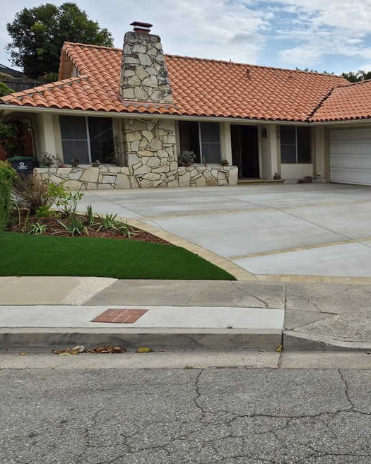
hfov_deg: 38.8
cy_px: 238
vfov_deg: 51.5
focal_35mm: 35
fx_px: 481
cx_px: 343
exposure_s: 1/6960
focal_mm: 5.4
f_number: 1.8
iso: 80
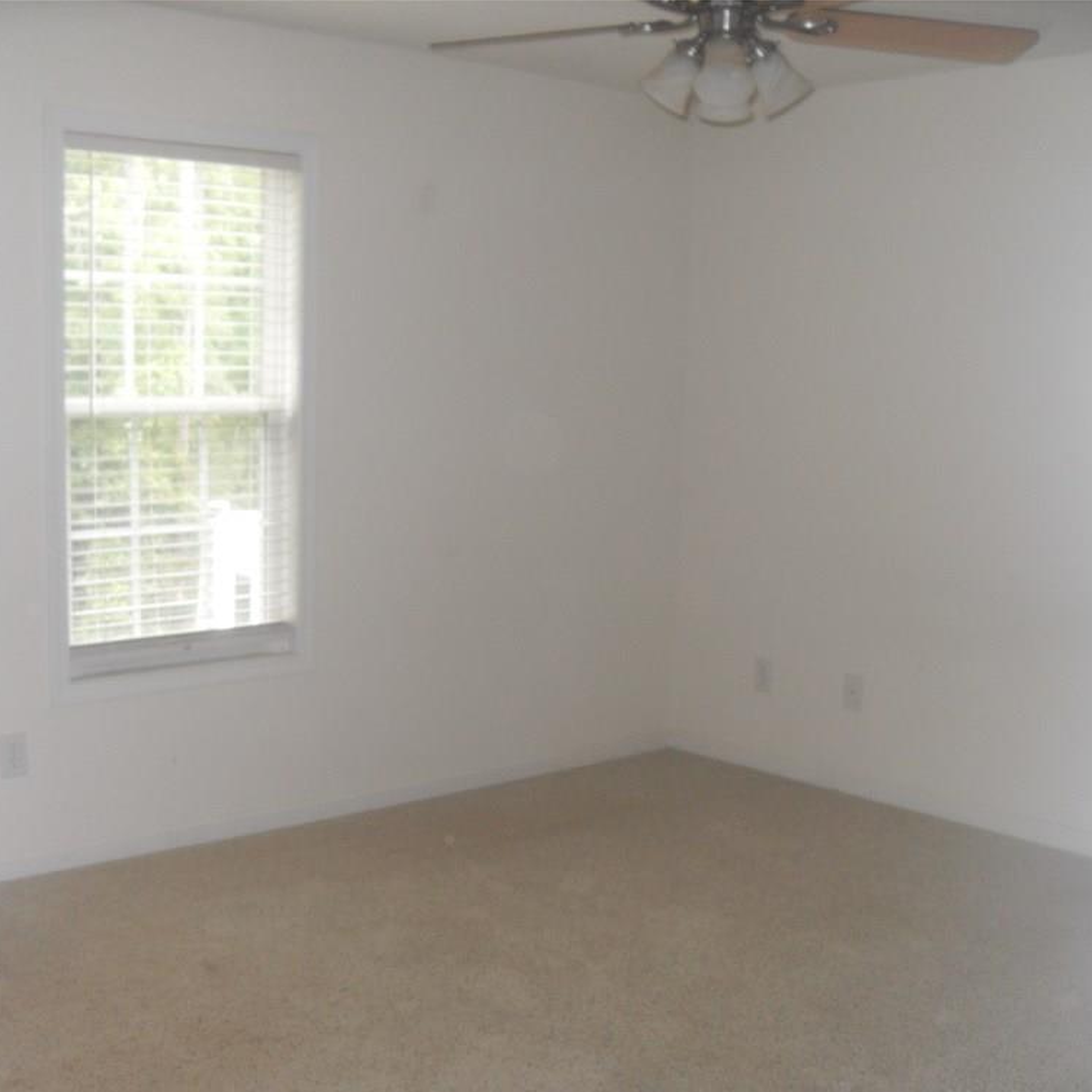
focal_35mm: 41
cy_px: 557
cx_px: 478
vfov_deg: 40.9
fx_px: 1463
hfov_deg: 40.9
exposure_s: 1/45
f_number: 2.8
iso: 100
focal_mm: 6.3
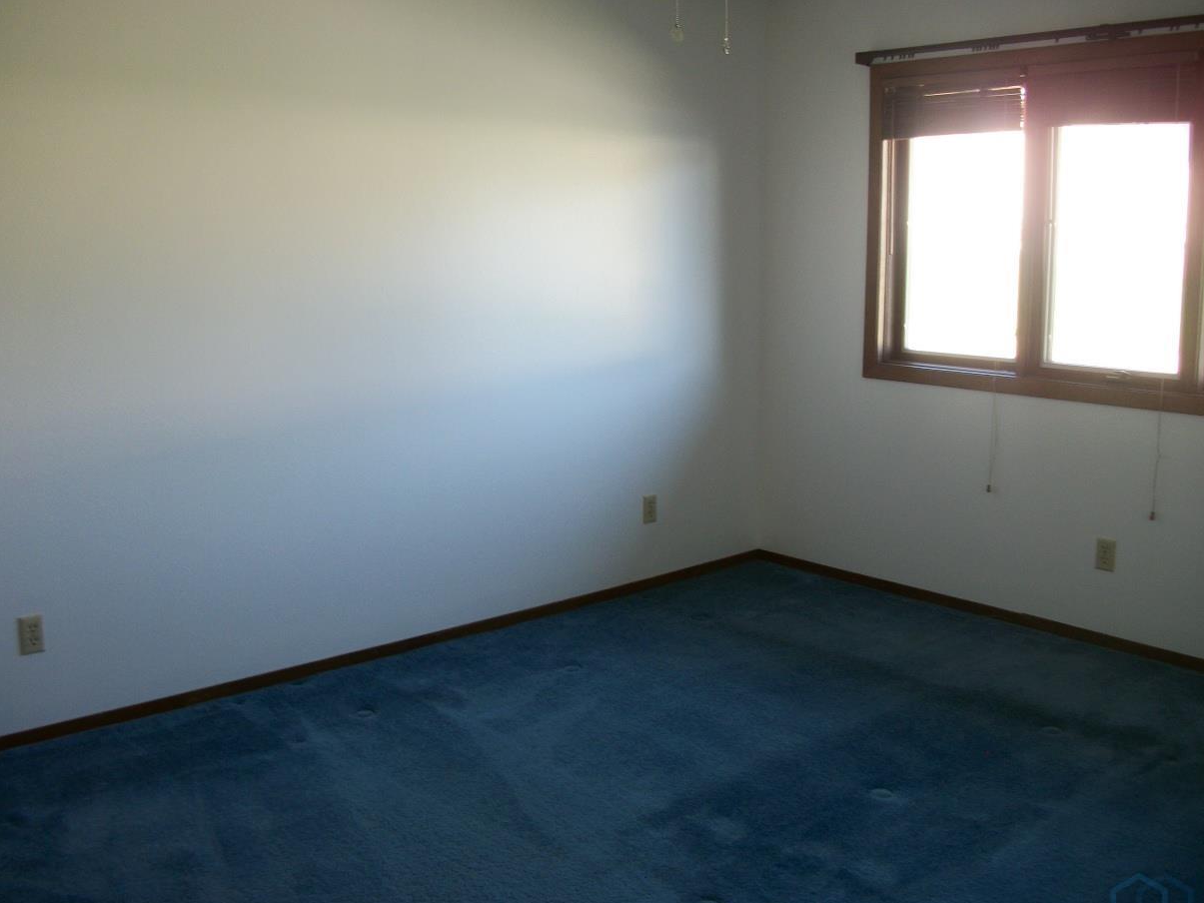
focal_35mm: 34
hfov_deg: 53.9
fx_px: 1183
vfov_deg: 41.8
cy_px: 447
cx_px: 573
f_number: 2.9
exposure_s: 1/40
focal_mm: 5.7
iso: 80
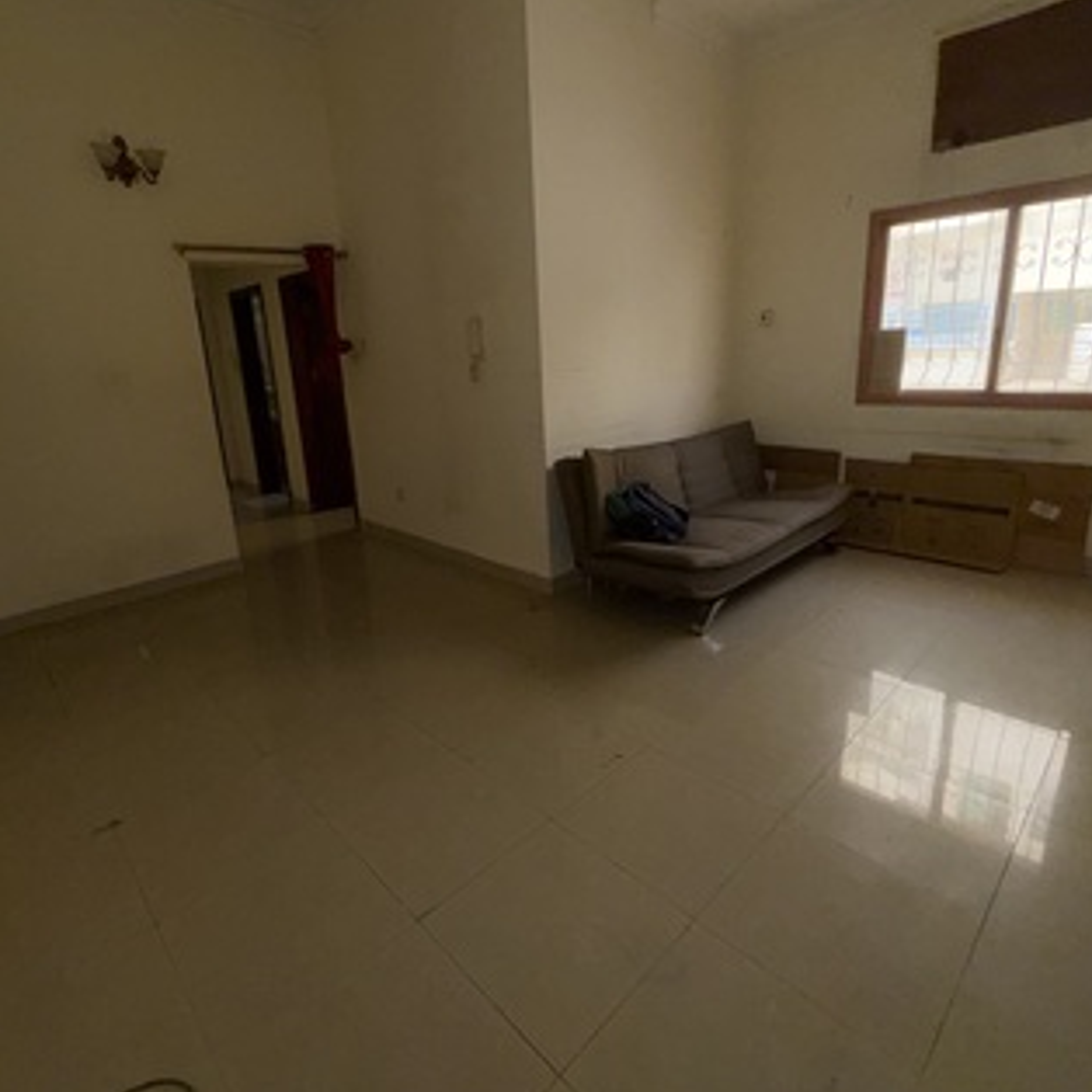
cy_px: 509
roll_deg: +3.6
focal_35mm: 18
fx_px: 642
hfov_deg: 80.6
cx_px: 513
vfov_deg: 80.6
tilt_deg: -14.8
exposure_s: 1/60
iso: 64
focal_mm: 2.22
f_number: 2.2
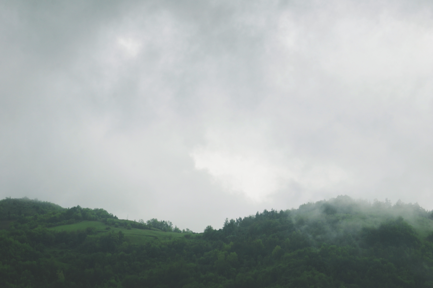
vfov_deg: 12.2
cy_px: 144
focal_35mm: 112
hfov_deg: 18.2
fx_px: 1353
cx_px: 216
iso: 200
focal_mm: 75
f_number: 13
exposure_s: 1/80
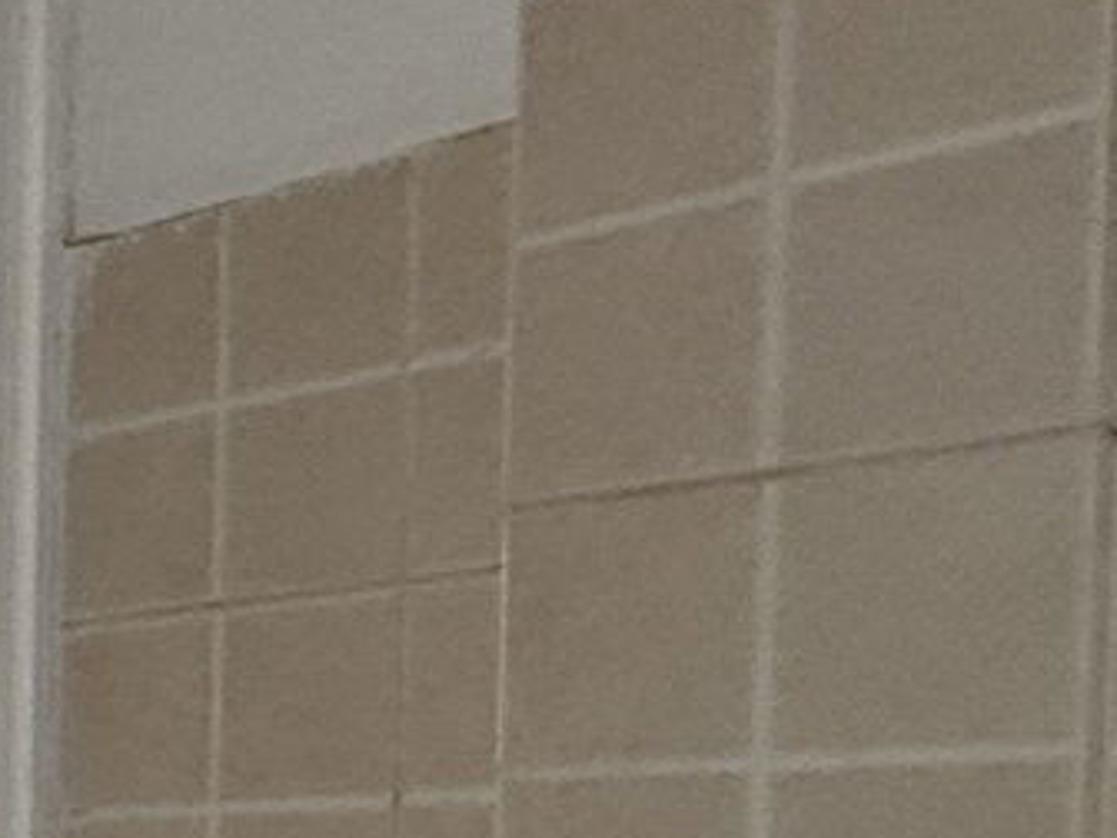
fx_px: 2581
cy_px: 1021
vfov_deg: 17.5
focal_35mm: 80
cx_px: -898
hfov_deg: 18.8
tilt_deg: -3.2
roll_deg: -1.0
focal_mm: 2.22
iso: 320
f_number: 2.2
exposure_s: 1/99
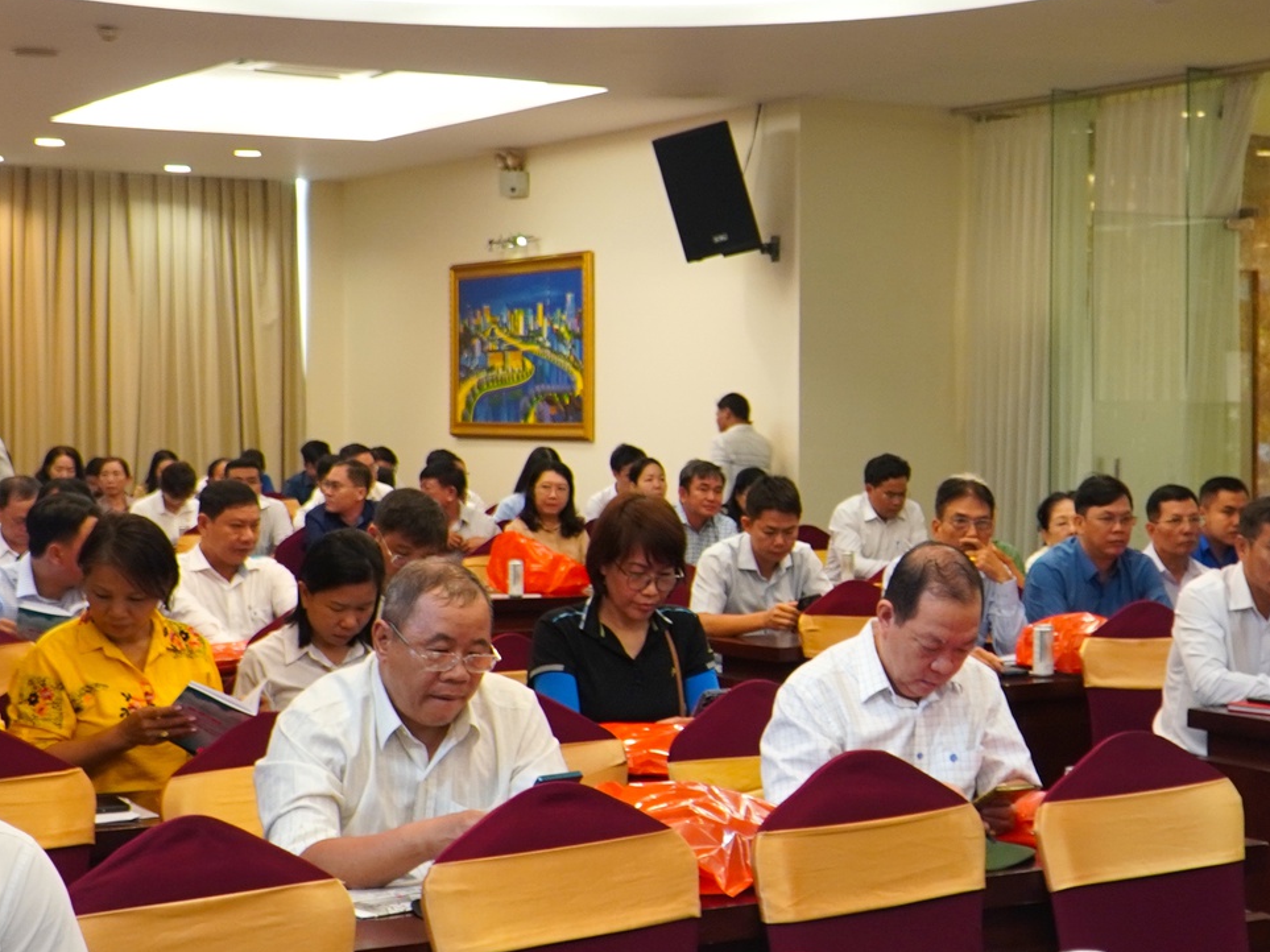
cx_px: 1048
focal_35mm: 69
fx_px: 2531
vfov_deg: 21.3
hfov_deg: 27.5
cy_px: 498
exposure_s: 1/30
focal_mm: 18
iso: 400
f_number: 4
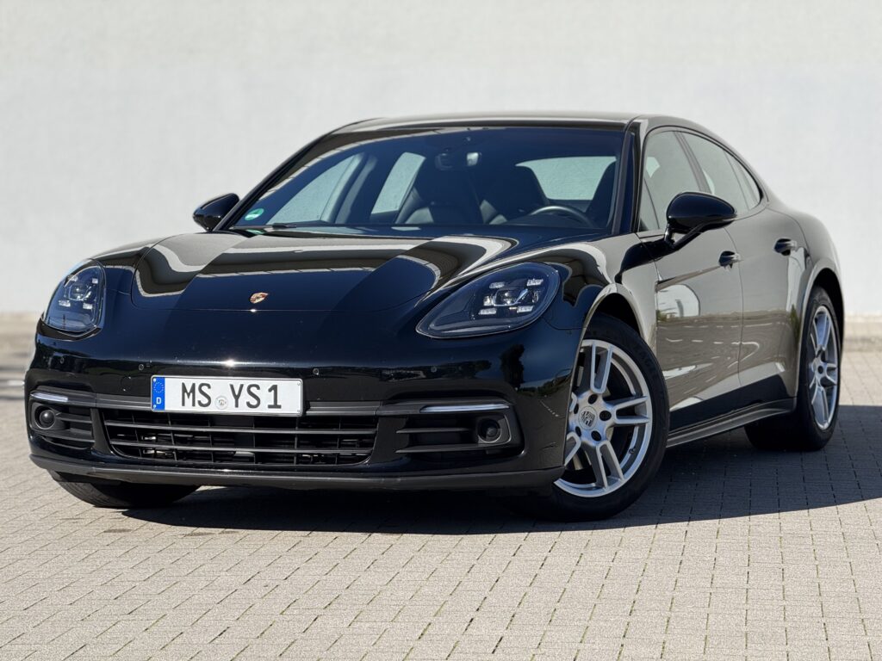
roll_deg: +0.4
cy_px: 330
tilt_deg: -0.7
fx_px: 3058
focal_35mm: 120
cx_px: 441
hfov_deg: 16.4
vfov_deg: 12.3
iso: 64
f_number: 2.8
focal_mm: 15.66
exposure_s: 1/1167
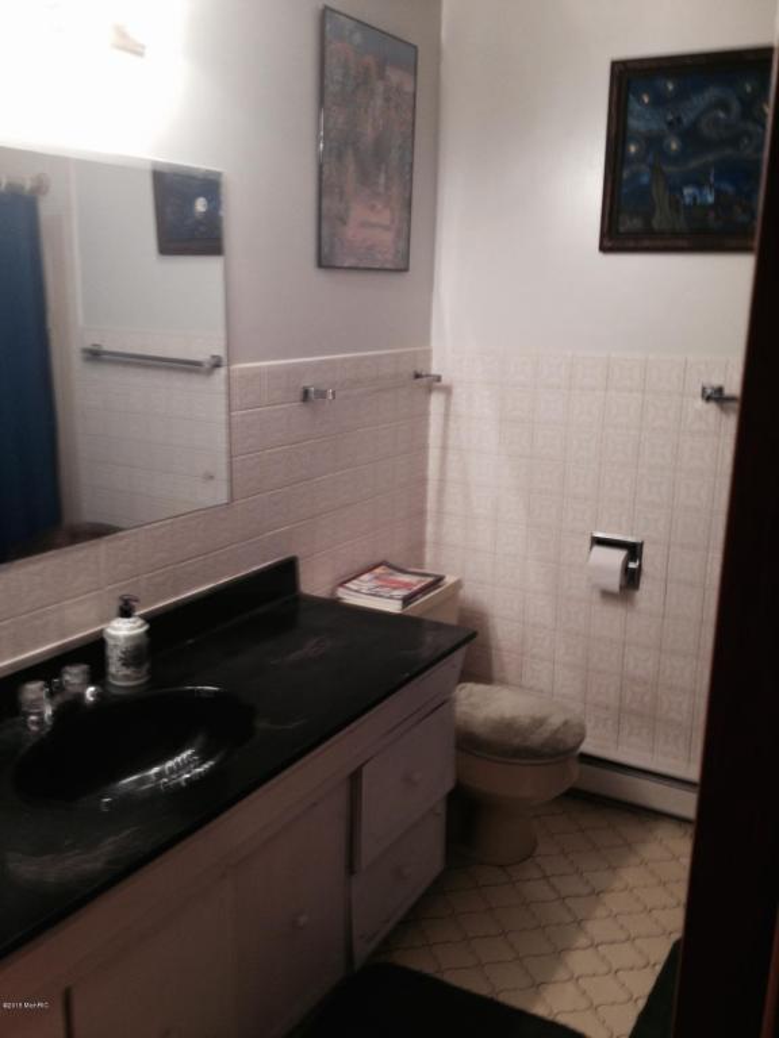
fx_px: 1050
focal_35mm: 35
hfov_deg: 40.7
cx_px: 390
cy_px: 519
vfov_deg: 52.6
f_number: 2.4
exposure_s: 1/20
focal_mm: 4.28
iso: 80
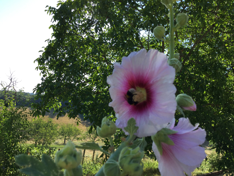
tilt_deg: +3.3
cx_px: 117
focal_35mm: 31
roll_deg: -2.7
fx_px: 210
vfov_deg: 45.4
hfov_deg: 58.4
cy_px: 88
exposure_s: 1/727
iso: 25
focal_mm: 3.3
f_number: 2.4
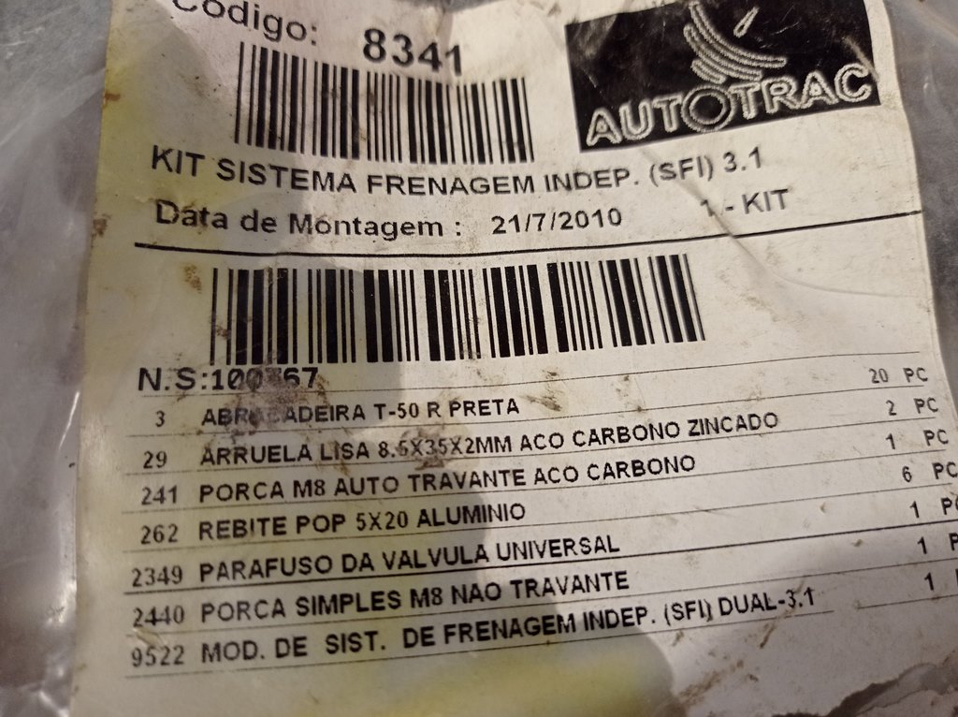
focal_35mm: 28
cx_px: 479
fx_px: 774
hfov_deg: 63.5
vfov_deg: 49.7
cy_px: 358
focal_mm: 4.7
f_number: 1.79
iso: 194
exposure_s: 1/120
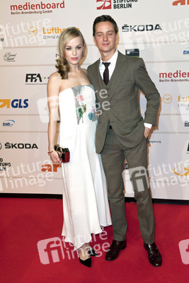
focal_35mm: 48
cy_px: 142
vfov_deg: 41.1
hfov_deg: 28.1
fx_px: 378
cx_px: 94
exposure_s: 1/250
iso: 800
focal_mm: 48
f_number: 5.6
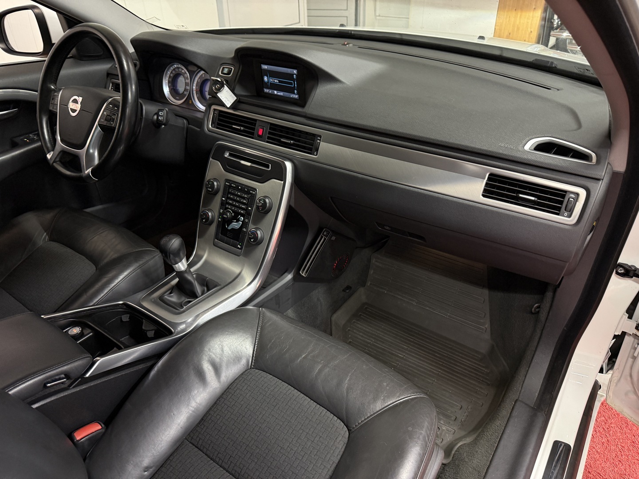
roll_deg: +0.9
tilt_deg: -32.7
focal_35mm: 24
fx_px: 443
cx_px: 320
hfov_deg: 71.6
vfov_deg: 56.8
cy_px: 240
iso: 250
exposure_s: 1/60
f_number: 1.78
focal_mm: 6.76
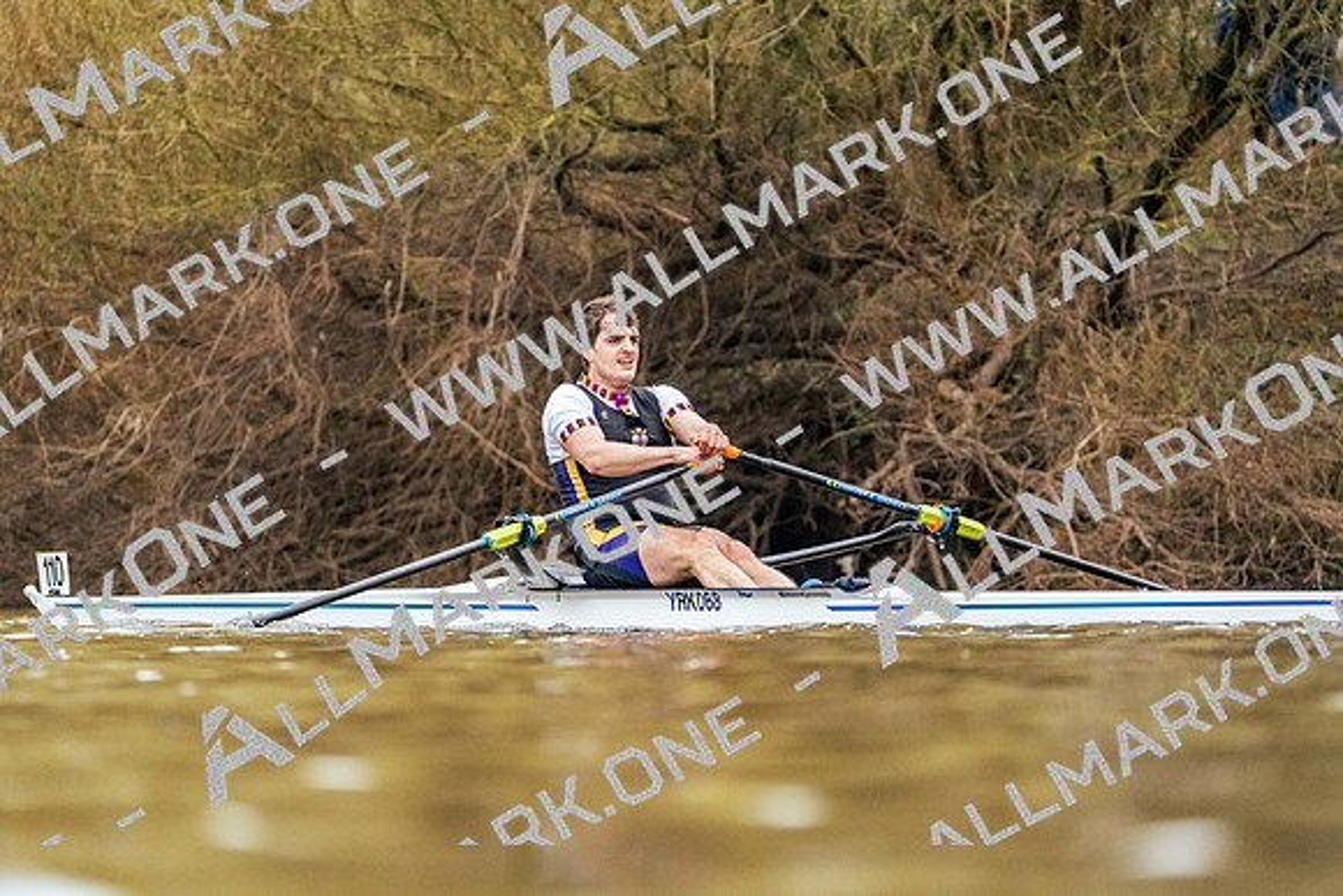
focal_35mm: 315
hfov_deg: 6.5
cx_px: 672
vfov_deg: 4.4
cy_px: 448
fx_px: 11753
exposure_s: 1/2000
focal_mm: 315
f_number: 6.3
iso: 8000
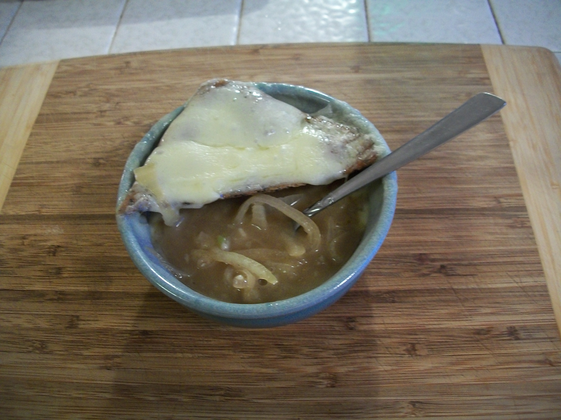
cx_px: 280
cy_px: 210
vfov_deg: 44.2
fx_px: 519
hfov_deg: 56.8
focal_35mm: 32
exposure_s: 1/8
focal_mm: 5.7
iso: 220
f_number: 2.9
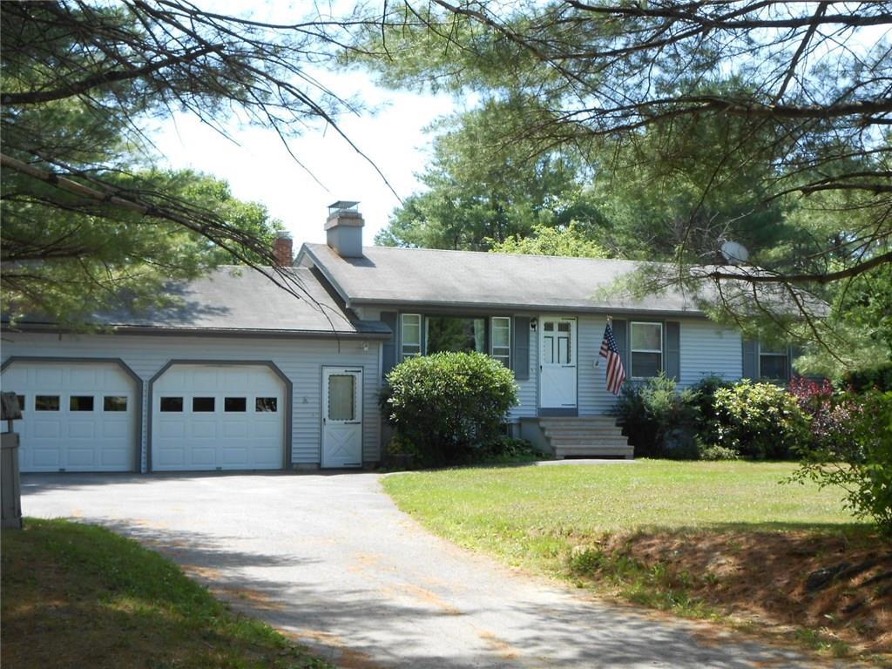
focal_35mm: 49
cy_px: 334
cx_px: 446
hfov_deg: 38.9
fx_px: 1263
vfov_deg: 29.7
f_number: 4.8
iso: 80
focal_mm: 8.8
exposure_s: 1/160
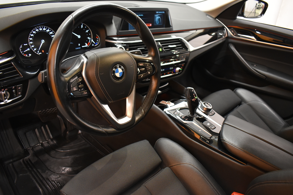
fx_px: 220
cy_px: 98
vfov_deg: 47.9
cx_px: 146
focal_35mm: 27
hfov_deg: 67.4
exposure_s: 1/30
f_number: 3.5
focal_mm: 18
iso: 1800
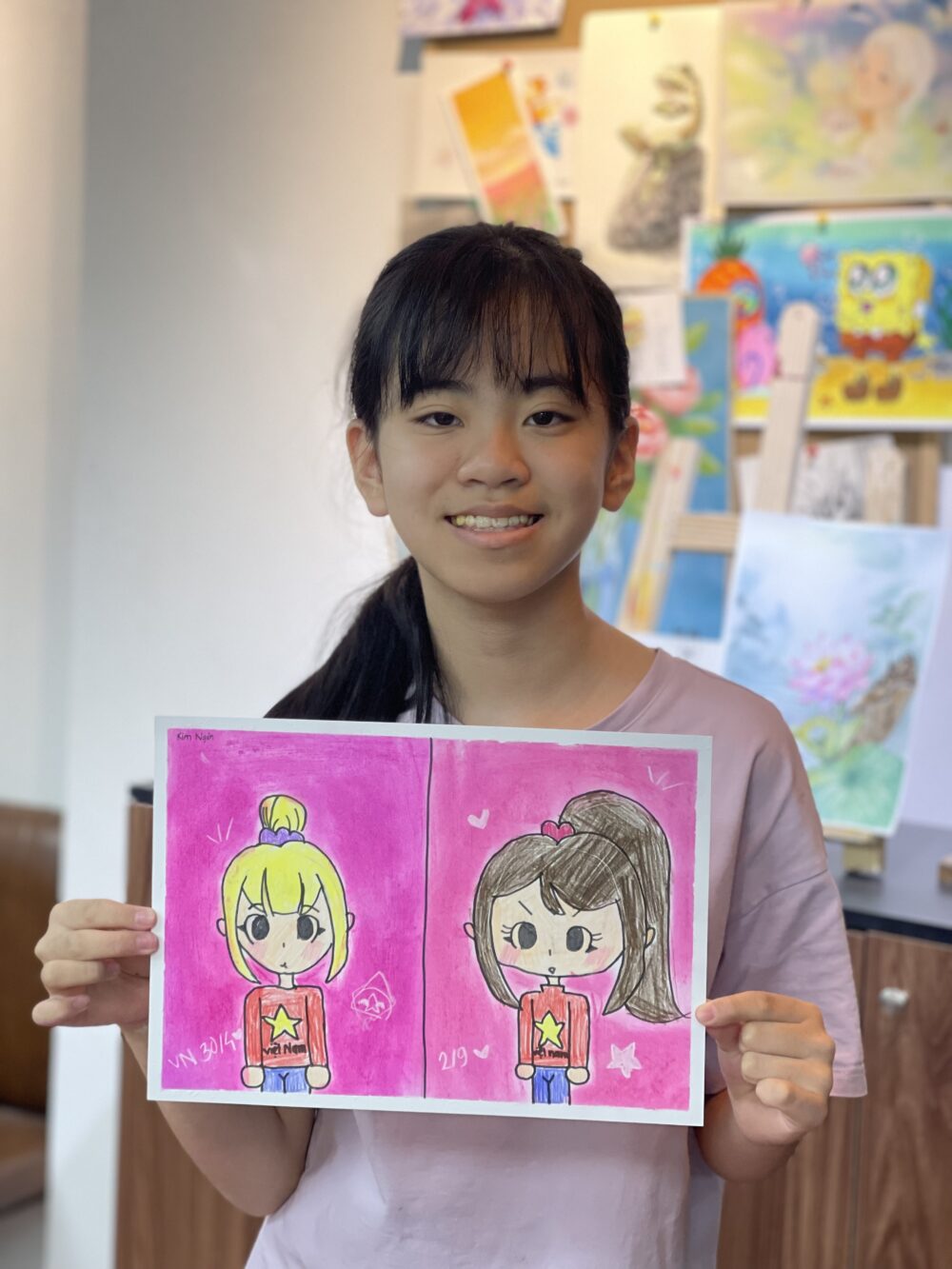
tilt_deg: -5.5
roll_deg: -3.1
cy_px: 634
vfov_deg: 30.3
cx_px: 476
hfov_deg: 22.9
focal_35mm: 64
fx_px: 2346
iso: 160
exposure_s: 1/100
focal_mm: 7.5
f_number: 2.2
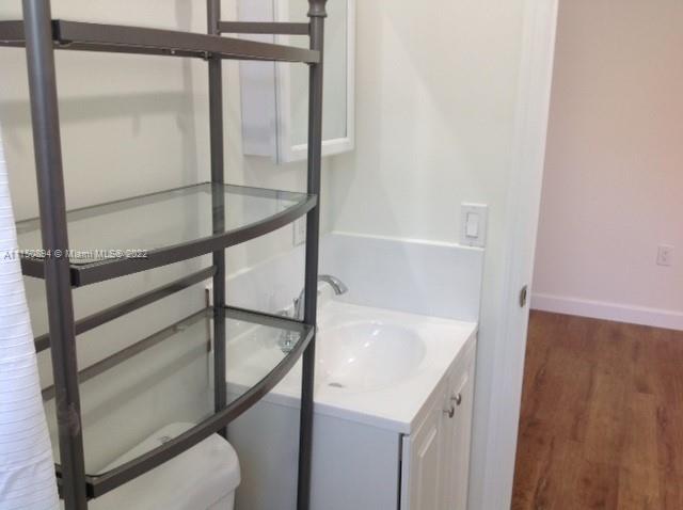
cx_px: 342
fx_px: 690
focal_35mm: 35
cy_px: 255
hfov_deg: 52.7
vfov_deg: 40.6
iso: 64
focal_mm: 4.28
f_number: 2.4
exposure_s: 1/40
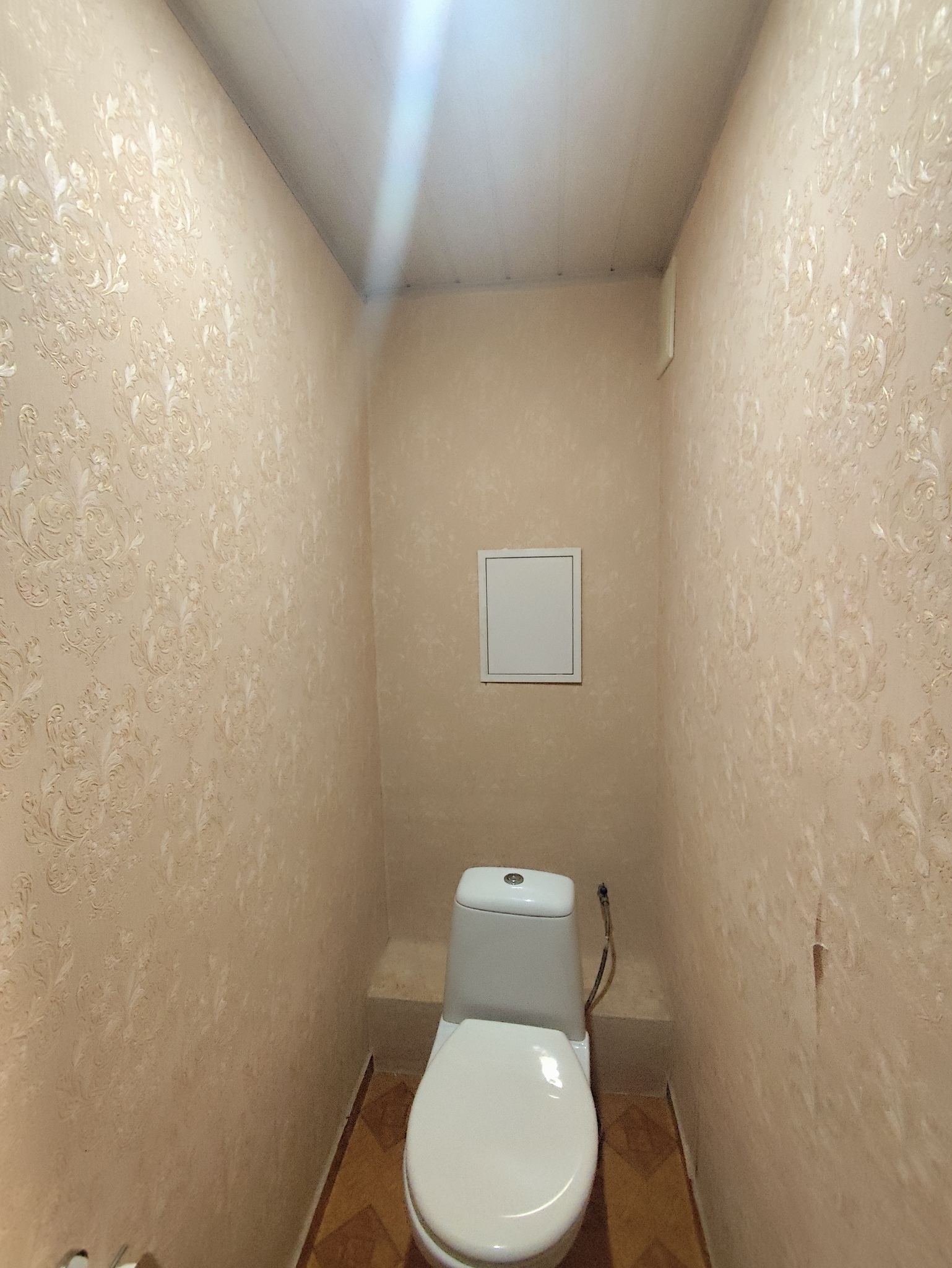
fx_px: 586
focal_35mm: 16
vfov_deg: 94.5
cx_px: 476
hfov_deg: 78.2
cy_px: 634
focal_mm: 1.65
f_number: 2.2
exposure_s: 1/60
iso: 500
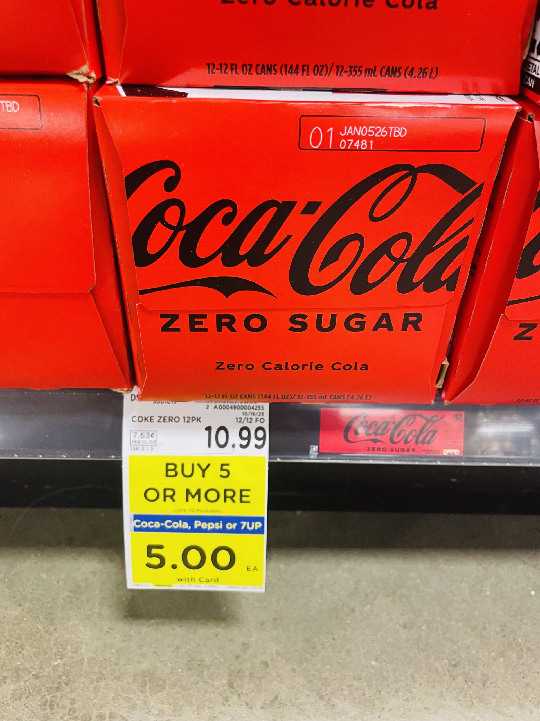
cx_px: 270
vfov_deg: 67.3
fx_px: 541
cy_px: 360
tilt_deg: -37.9
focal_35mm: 26
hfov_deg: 53.1
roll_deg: -1.2
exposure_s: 1/60
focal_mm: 4.2
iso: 320
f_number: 1.6
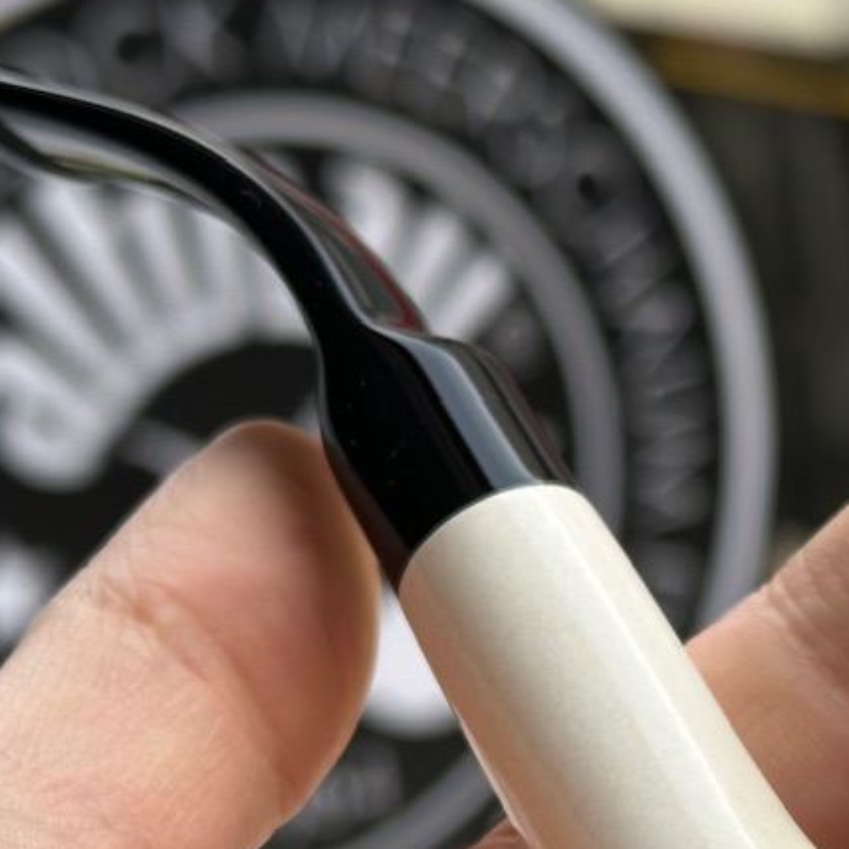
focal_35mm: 127
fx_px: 3524
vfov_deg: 13.6
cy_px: 797
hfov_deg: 13.6
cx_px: 843
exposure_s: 1/1199
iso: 64
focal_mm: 6.86
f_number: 1.78
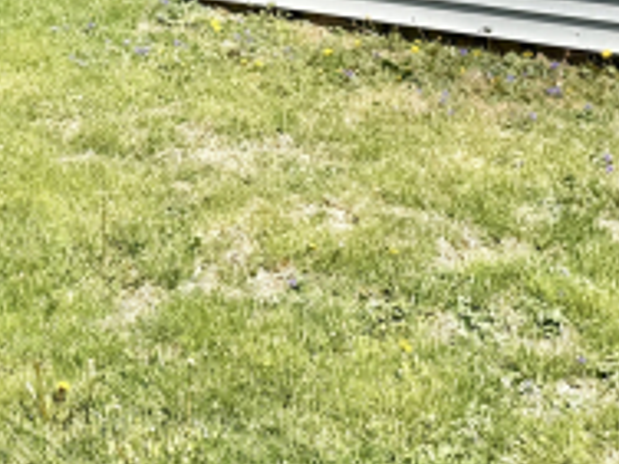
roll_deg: +1.4
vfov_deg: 15.3
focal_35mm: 85
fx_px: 1520
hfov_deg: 22.6
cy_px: -336
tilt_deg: -0.6
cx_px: 87
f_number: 1.78
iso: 80
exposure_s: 1/5319
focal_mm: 6.76
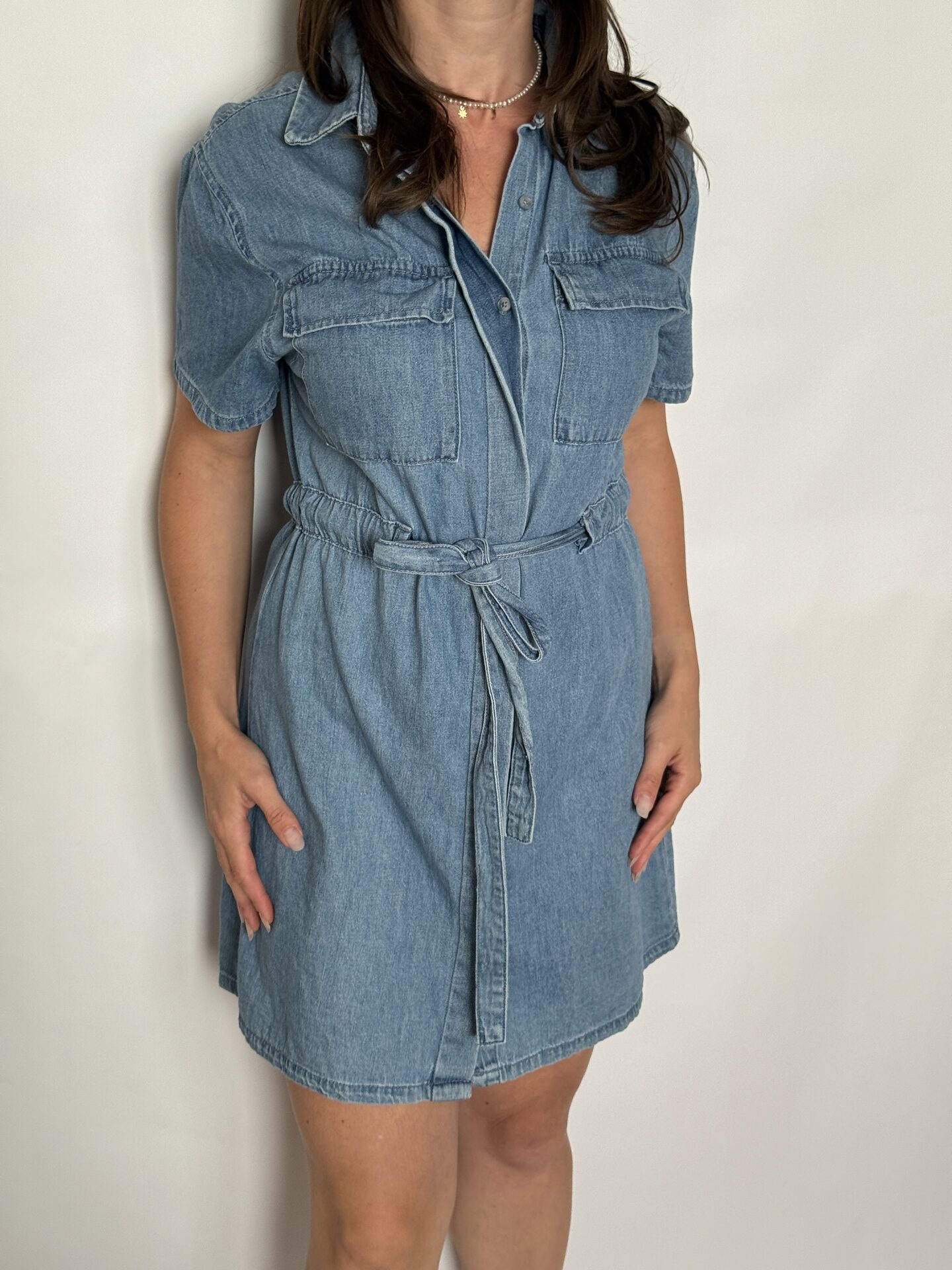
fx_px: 1760
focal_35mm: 48
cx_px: 476
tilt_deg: -16.6
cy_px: 635
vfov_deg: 39.7
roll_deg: -1.0
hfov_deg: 30.3
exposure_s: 1/121
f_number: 1.78
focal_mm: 6.76
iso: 80
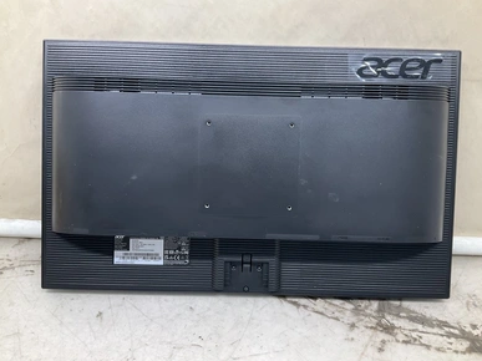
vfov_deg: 46.8
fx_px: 418
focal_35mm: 30
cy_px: 176
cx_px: 248
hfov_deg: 60.0
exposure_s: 1/60
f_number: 1.8
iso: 64
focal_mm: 3
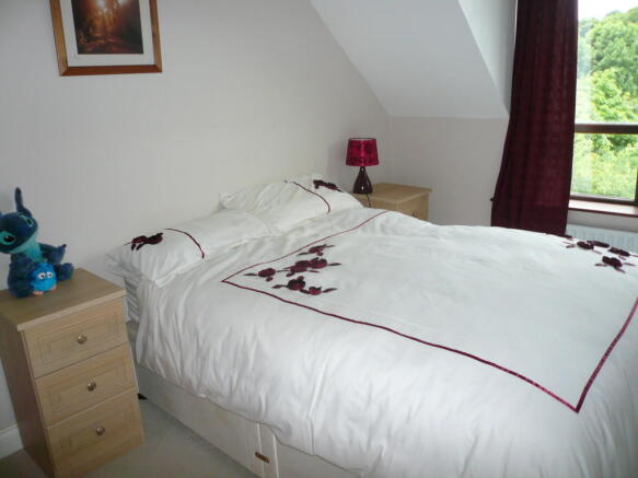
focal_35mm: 28
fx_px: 516
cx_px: 319
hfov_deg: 63.5
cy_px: 239
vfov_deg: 49.7
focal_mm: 4.6
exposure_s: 1/30
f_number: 2.8
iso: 125
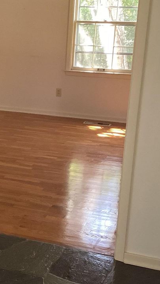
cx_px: 6
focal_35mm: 64
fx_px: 483
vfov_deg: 32.8
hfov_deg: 18.4
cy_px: 162
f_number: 2.4
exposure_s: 1/60
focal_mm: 3.3
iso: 160
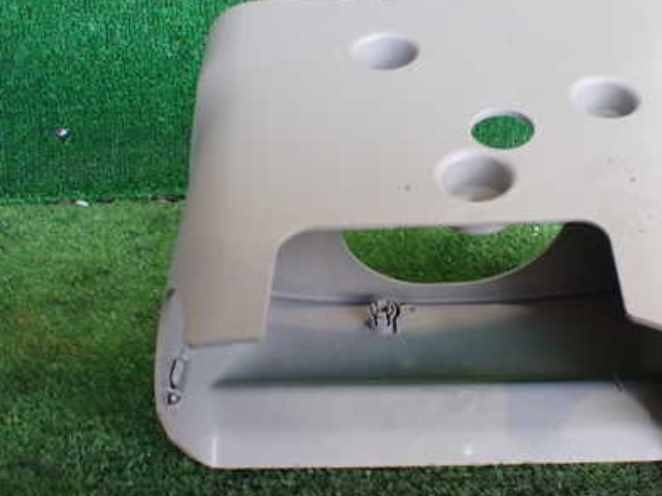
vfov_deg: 31.5
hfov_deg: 40.7
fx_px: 879
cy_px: 251
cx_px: 442
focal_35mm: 46
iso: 400
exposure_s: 1/125
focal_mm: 5.4
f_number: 2.3
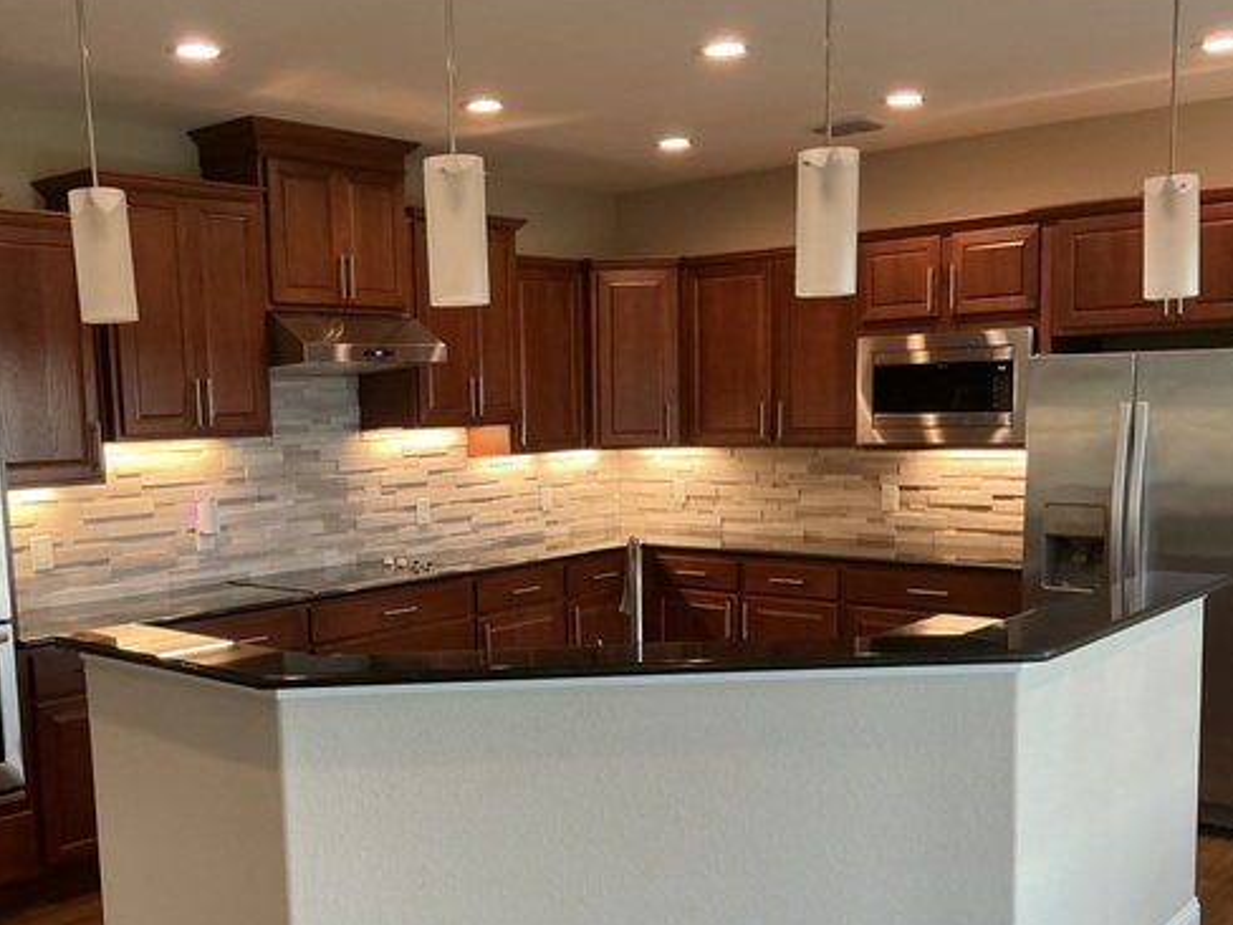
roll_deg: +1.8
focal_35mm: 38
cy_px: 571
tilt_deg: -7.3
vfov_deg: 37.5
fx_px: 1354
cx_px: 523
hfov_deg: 48.8
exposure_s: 1/60
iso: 64
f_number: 1.8
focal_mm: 3
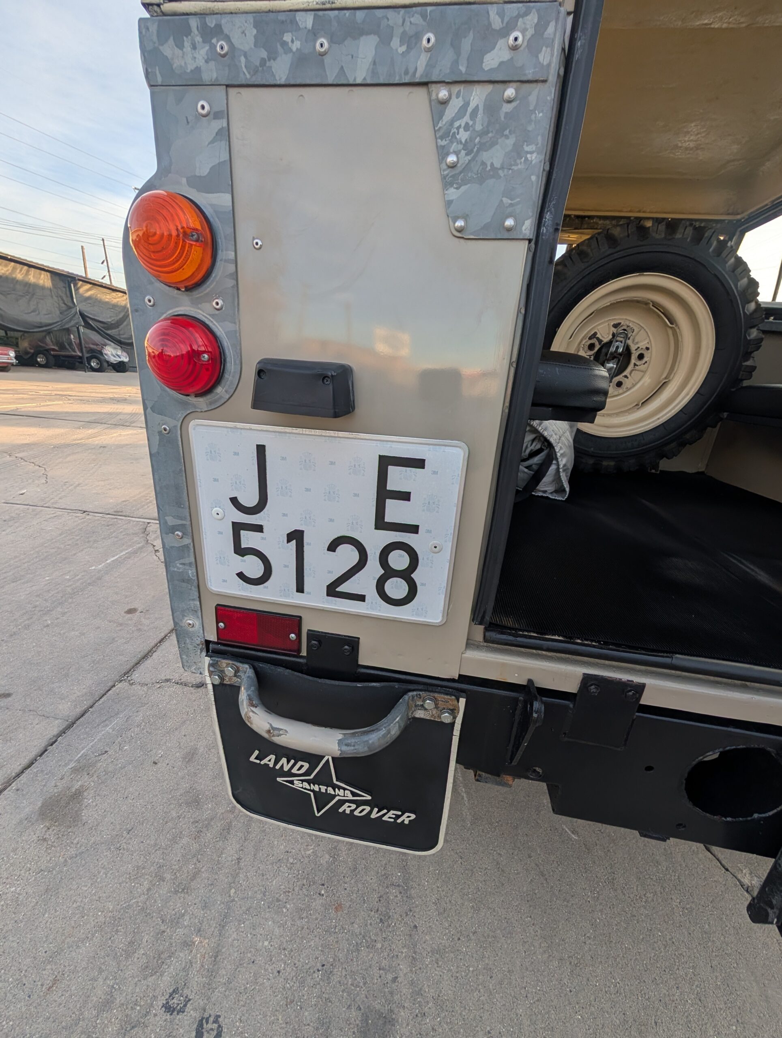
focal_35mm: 12
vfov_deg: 110.5
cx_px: 391
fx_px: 360
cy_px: 519
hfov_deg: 94.6
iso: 58
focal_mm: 2.02
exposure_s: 1/505
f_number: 1.7
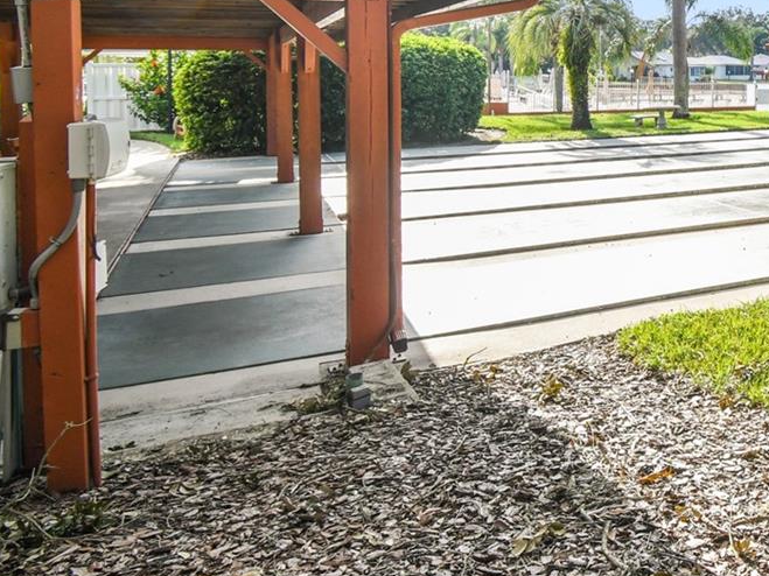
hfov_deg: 43.1
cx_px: 812
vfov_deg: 38.3
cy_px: 72
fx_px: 777
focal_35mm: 35
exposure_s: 1/500
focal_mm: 10
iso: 100
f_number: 7.1
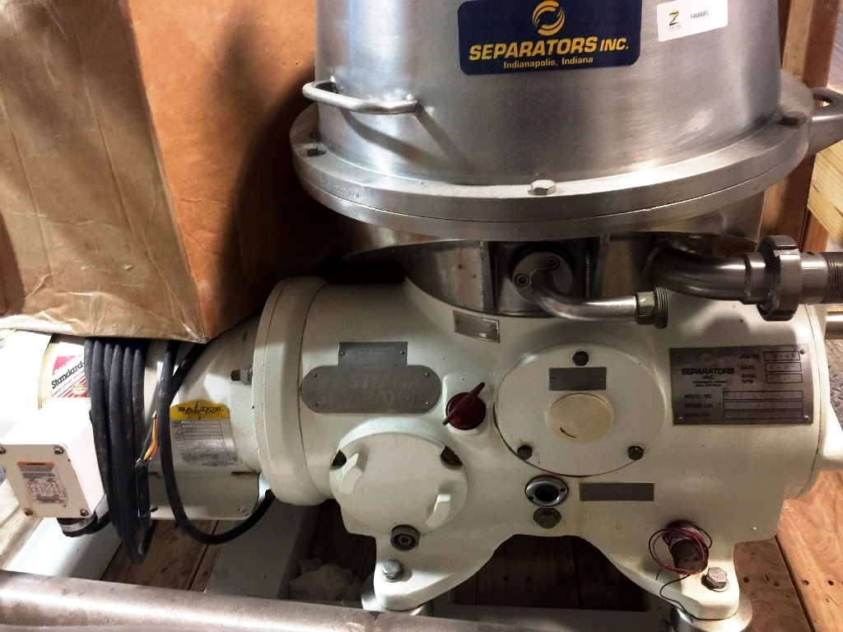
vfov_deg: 48.2
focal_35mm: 29
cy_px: 316
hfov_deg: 61.7
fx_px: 706
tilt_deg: -31.8
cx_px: 422
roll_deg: +3.3
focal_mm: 4.15
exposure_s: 1/4
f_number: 2.2
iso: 100
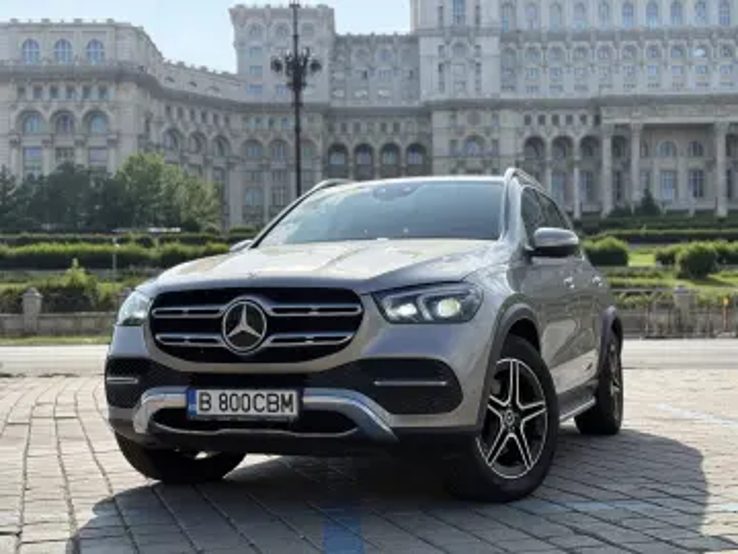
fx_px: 1023
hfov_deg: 39.7
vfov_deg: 30.3
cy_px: 277
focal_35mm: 48
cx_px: 369
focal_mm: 6.76
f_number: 1.78
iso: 100
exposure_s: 1/4329
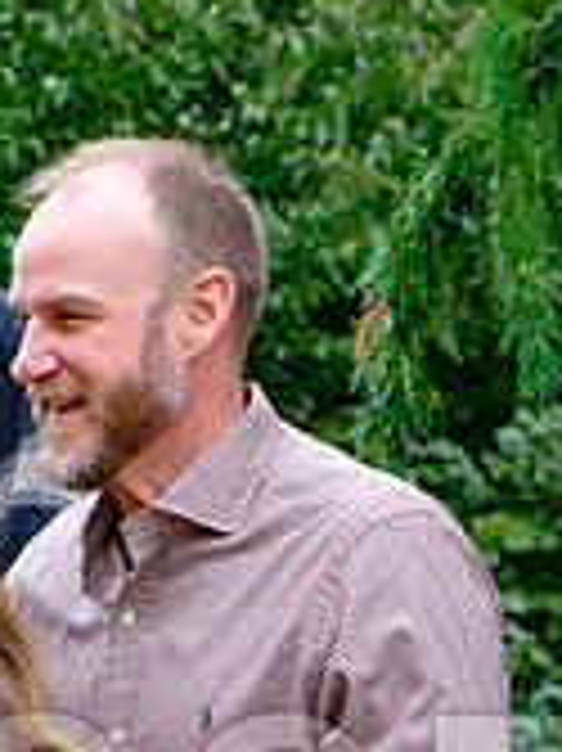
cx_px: 22
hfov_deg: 10.2
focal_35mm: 145
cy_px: 829
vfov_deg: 13.4
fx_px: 3143
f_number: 4
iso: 400
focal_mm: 37.4
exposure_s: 1/160
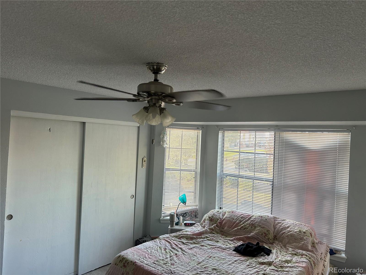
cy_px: 138
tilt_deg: +2.1
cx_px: 183
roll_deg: -2.6
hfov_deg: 67.3
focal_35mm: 26
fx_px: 275
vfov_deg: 53.1
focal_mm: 5.7
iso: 125
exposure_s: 1/121
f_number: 1.5
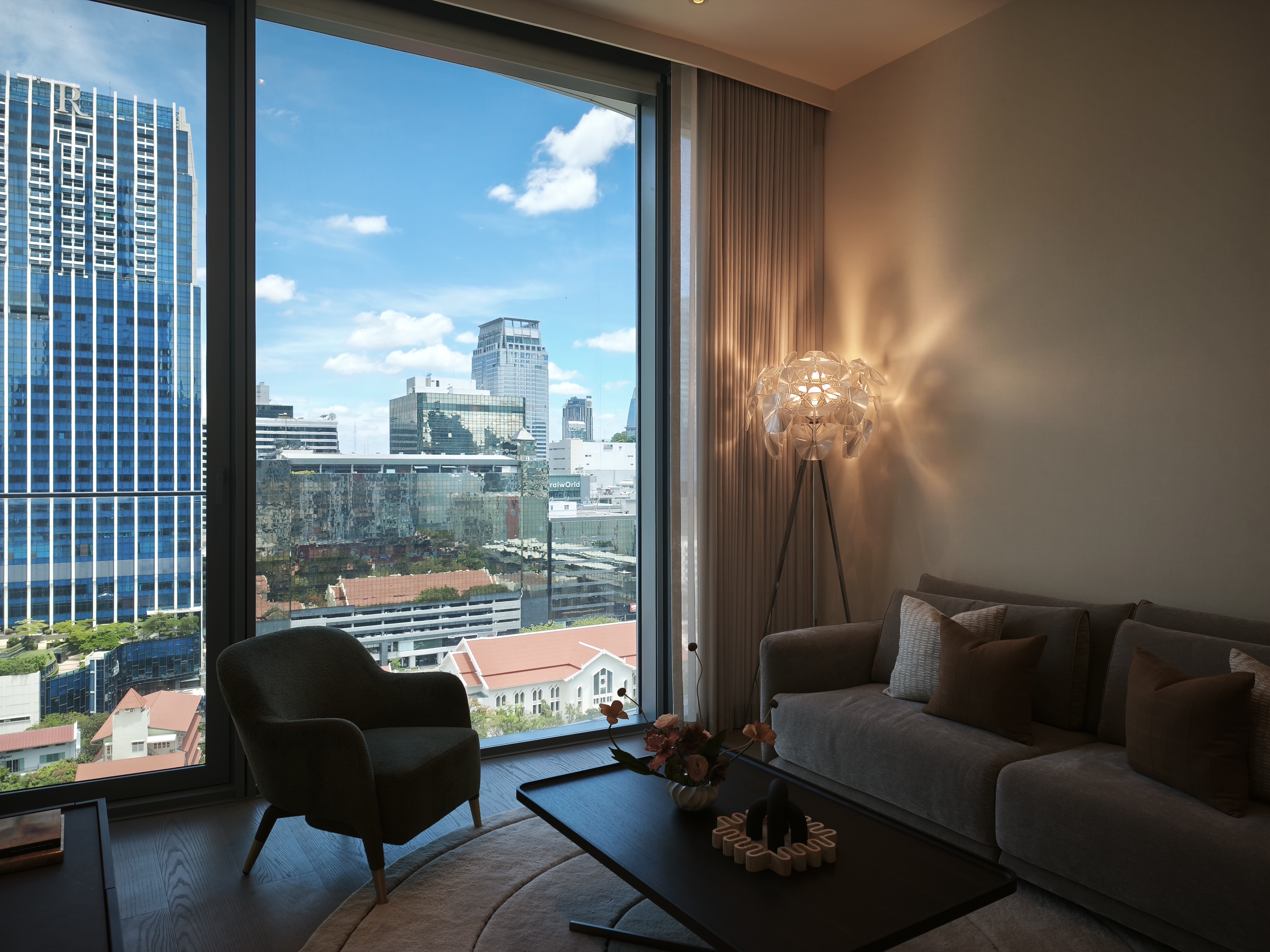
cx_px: 635
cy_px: 476
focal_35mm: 23
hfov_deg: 73.9
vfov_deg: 58.9
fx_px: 844
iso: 100
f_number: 1.62
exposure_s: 1/100
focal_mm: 6.45
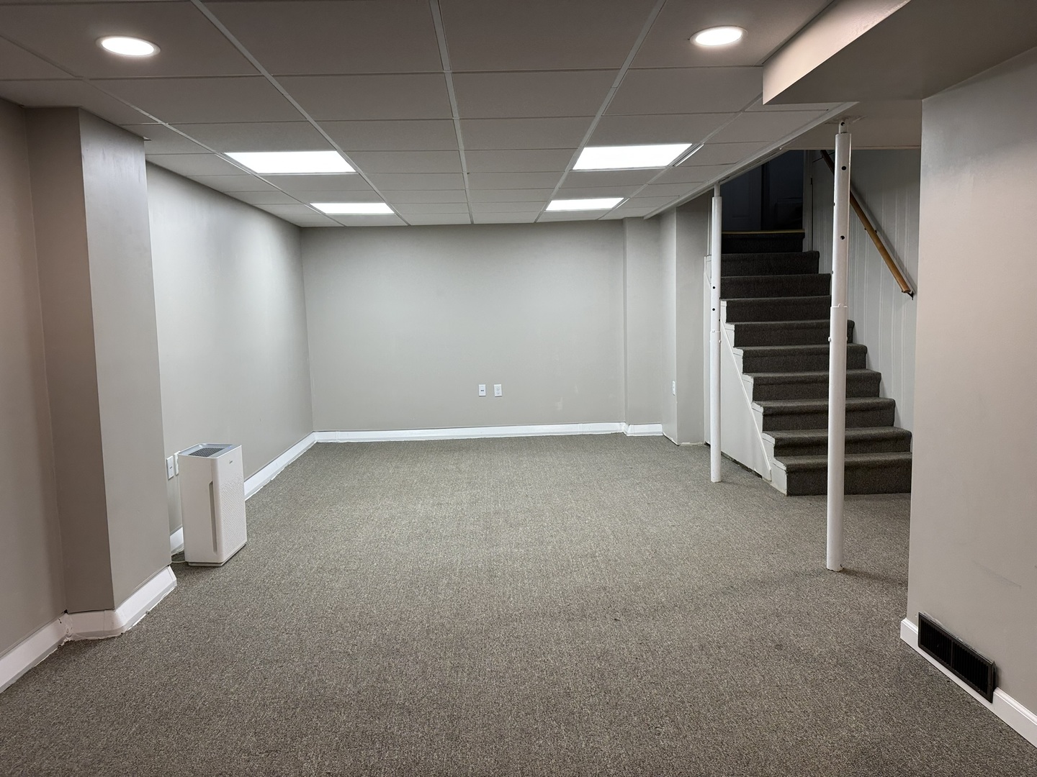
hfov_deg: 71.6
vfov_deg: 56.8
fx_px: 719
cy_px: 388
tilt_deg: -5.0
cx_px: 518
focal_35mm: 24
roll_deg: +2.8
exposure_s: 1/120
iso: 125
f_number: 1.78
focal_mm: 6.76
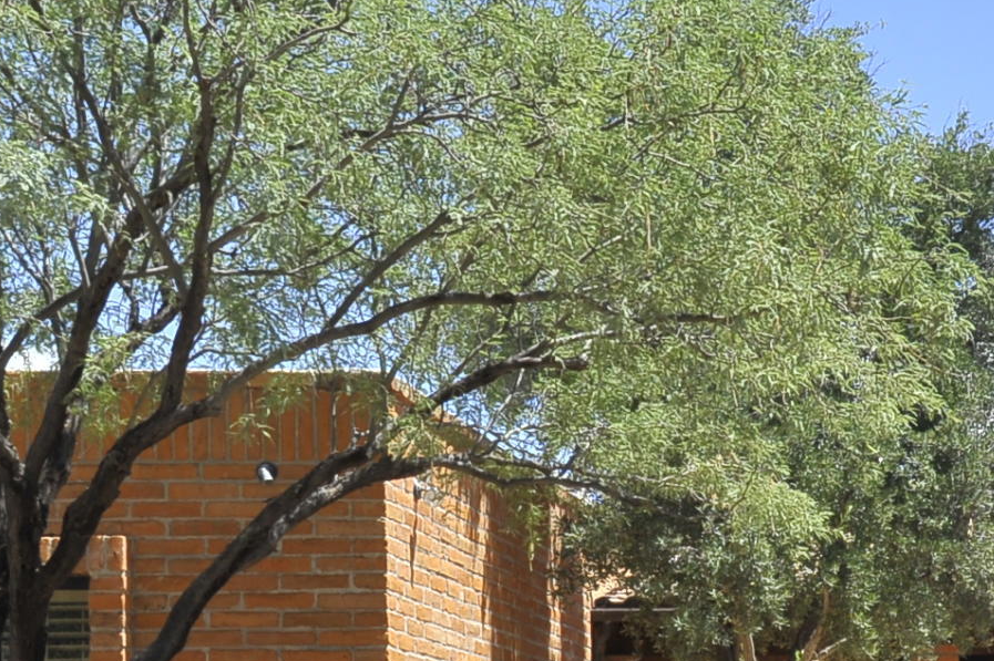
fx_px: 2401
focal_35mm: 87
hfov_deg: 22.2
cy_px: 815
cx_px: 1078
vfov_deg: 15.1
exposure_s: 1/320
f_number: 9
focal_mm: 26
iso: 200
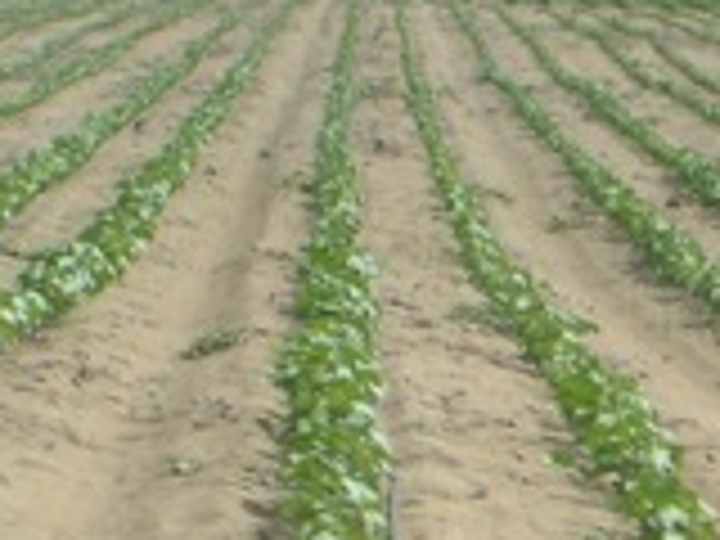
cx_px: 963
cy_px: 290
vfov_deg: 4.2
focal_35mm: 357
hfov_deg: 5.5
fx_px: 7425
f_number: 6.3
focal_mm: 17.4
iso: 50
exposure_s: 1/400
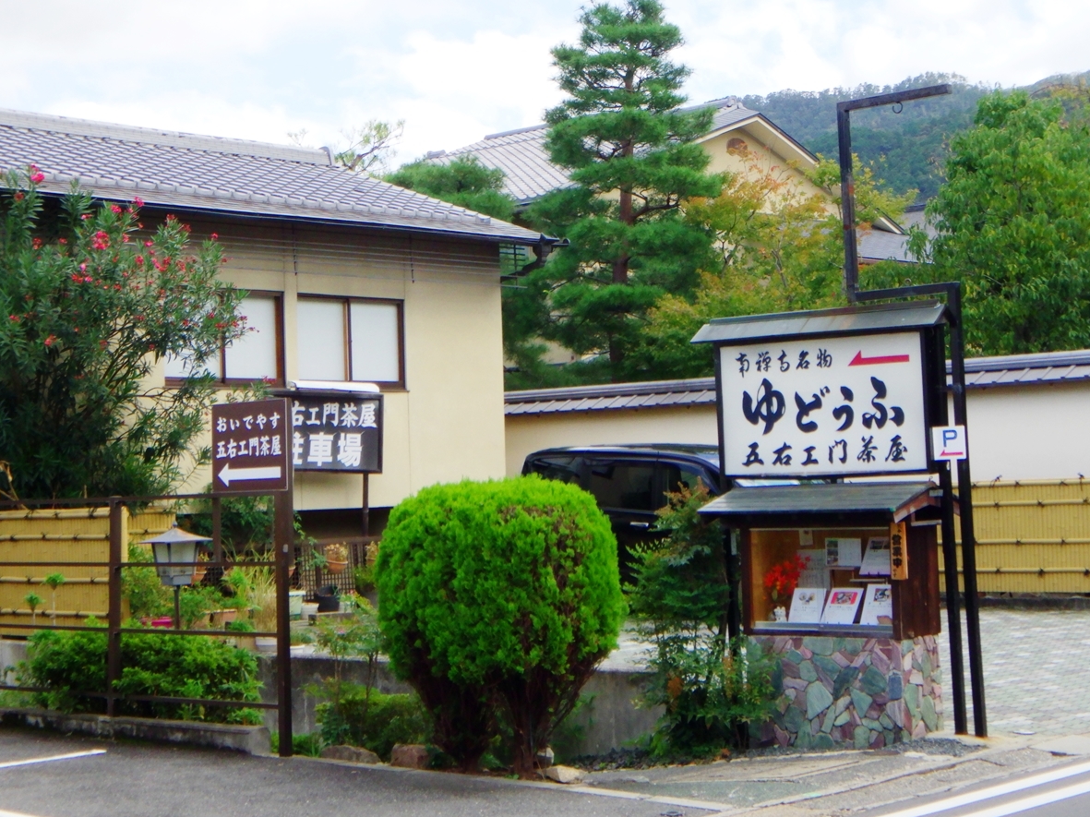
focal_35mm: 62
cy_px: 408
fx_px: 1952
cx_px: 539
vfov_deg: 23.6
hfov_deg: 31.2
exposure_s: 1/250
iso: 250
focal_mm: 13.7
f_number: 5.8
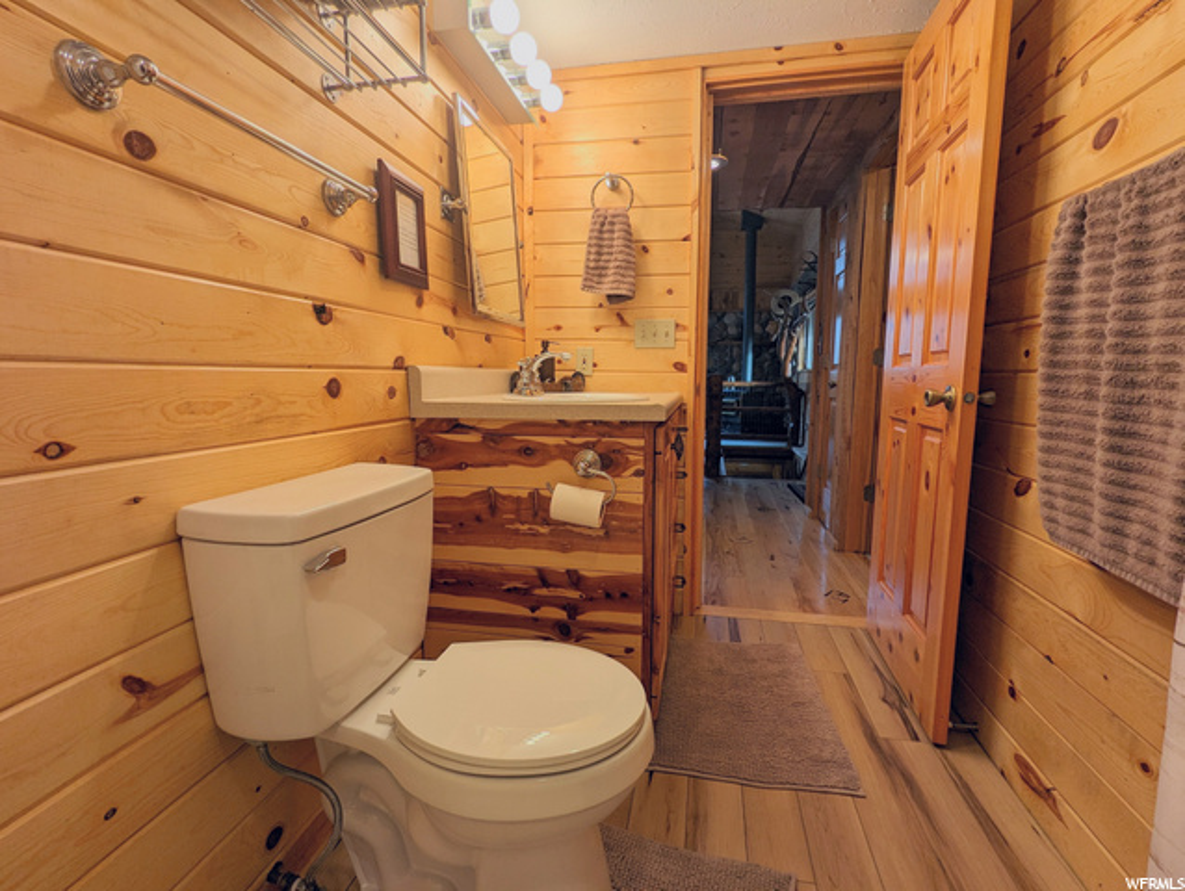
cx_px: 592
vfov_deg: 78.2
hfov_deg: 94.4
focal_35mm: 16
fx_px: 548
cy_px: 446
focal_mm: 2.35
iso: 46
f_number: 2.2
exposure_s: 1/123
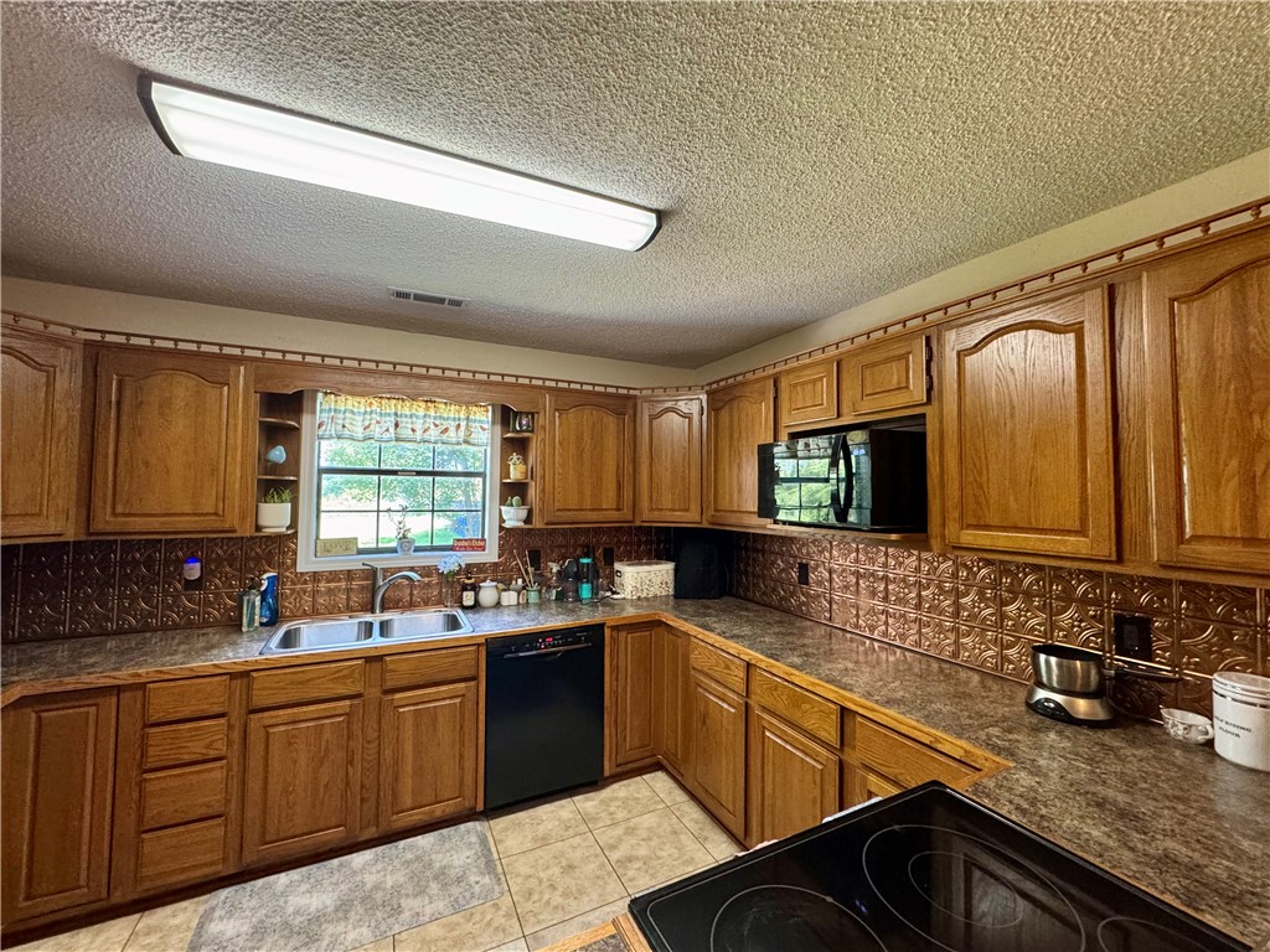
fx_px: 514
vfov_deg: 85.7
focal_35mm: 14
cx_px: 635
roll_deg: -0.3
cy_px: 476
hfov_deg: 102.1
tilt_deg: +1.6
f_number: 2.2
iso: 400
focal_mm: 2.22
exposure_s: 1/60
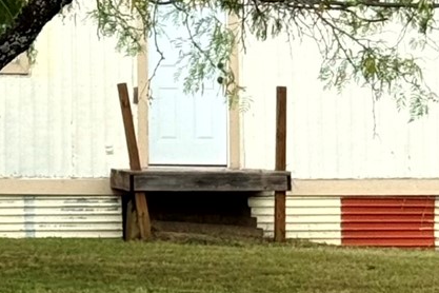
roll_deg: -0.6
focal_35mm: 245
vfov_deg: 5.6
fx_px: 2987
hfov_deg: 8.2
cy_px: -126
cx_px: -240
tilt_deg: +5.9
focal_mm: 6.76
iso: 64
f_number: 1.78
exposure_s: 1/3226
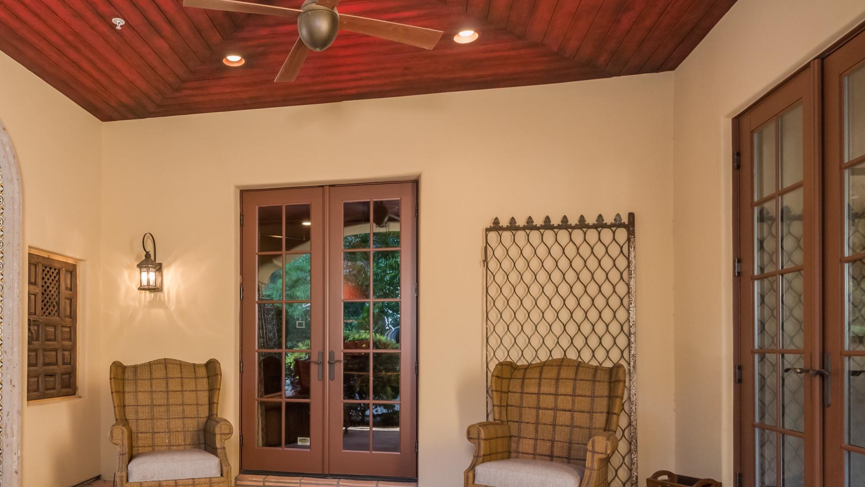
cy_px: 352
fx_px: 573
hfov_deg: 72.0
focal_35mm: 25
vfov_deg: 44.8
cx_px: 295
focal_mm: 16
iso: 2000
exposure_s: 1/15
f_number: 8
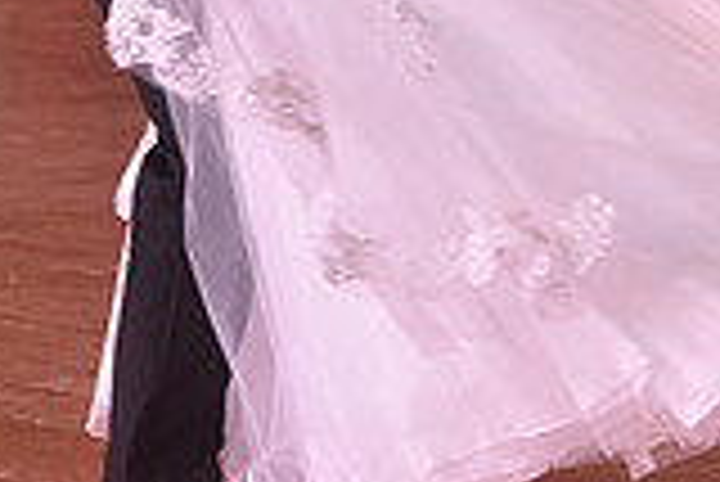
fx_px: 10910
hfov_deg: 3.8
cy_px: -304
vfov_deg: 2.5
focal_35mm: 545
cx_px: 410
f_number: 5
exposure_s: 1/200
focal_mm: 150
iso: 1600
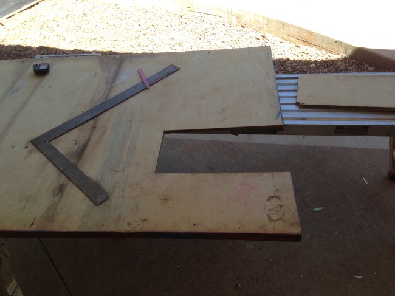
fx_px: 376
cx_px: 198
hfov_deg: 55.4
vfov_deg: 42.9
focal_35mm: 33
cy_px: 148
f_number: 2.4
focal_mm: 4.13
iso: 50
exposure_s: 1/261
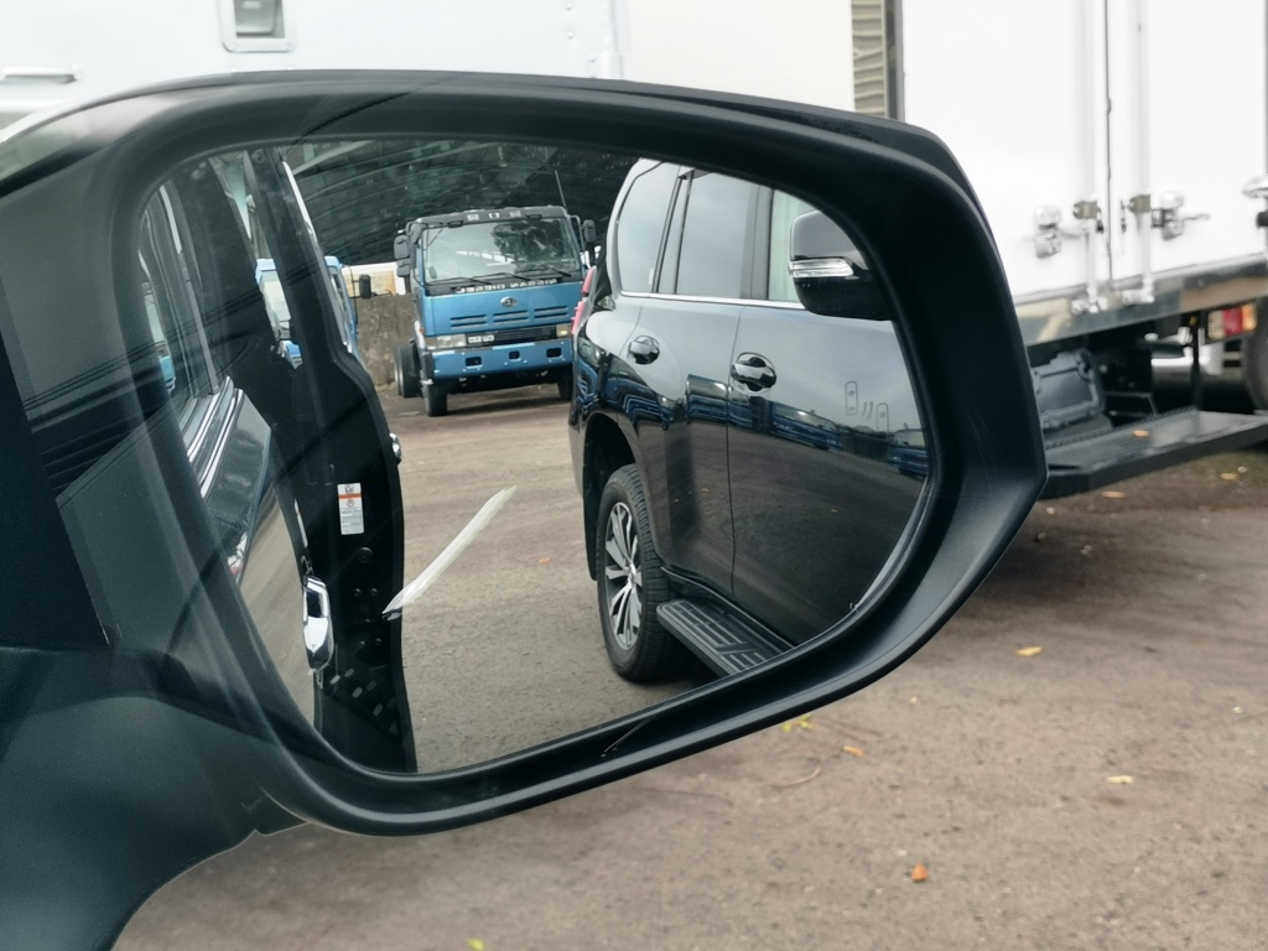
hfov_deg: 36.8
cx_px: 634
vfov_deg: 28.0
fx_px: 1905
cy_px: 476
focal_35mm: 52
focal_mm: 4.75
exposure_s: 1/257
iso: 50
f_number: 1.8
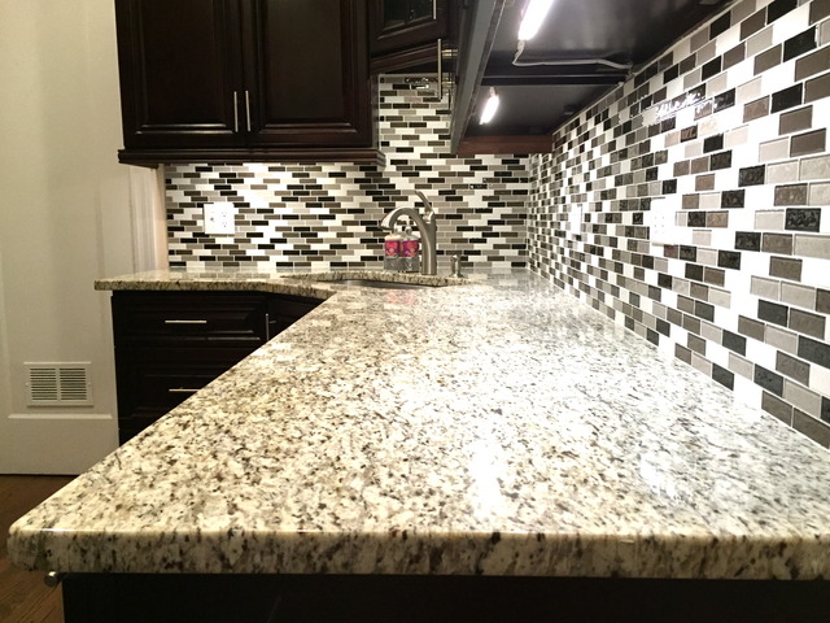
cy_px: 312
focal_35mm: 29
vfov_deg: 48.2
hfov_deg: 61.7
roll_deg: -0.7
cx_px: 415
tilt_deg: -7.0
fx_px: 695
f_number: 2.2
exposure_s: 1/30
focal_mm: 4.15
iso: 160
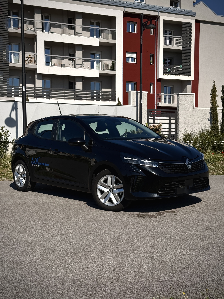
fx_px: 423
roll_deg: -0.6
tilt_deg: -1.7
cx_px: 113
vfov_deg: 38.9
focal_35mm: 49
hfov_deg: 29.7
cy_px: 148
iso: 100
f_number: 1.78
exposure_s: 1/9901
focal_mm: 6.76
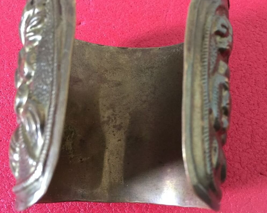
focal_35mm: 38
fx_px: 300
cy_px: 106
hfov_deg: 47.9
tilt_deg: -71.6
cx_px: 134
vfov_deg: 39.1
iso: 125
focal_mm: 4.15
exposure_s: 1/10
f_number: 2.2
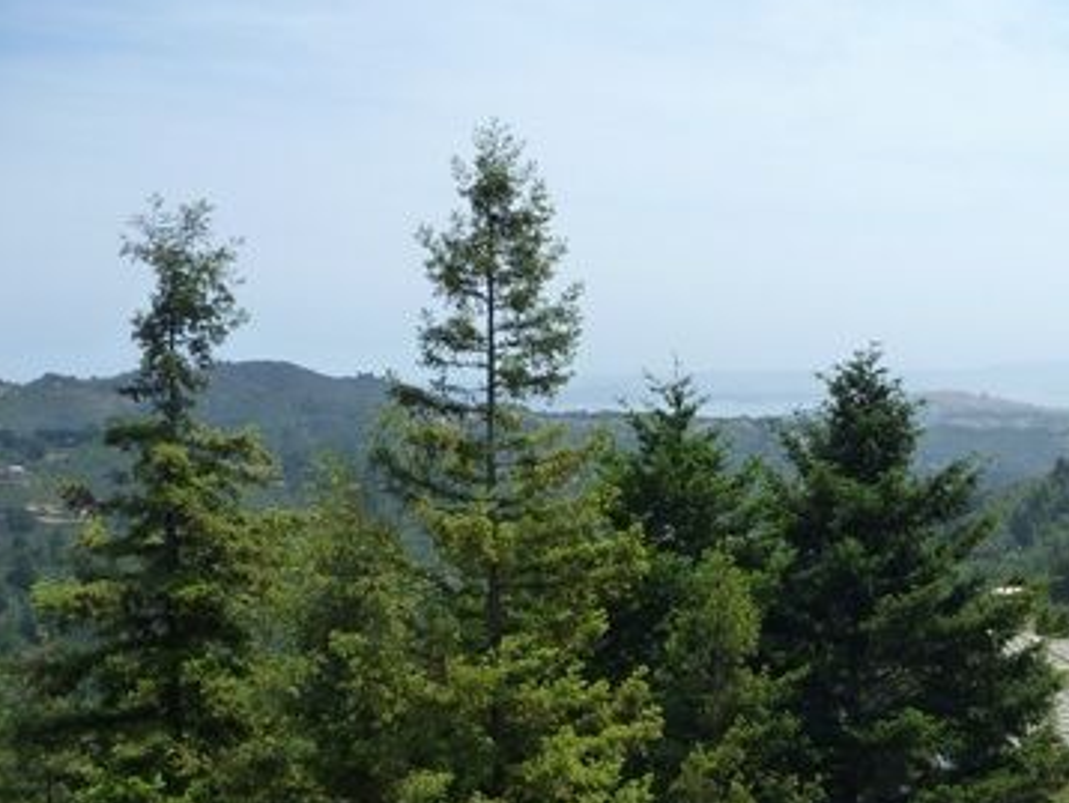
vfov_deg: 29.0
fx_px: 1545
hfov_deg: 37.2
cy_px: 499
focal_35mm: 50
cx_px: 809
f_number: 3.3
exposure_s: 1/800
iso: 125
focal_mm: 4.9
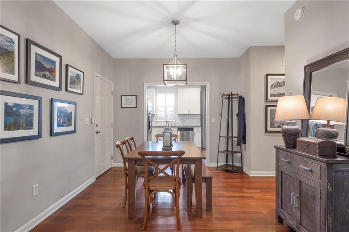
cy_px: 116
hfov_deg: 86.9
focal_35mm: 19
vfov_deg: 64.5
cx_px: 174
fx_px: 184
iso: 500
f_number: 8
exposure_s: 1/8
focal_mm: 19
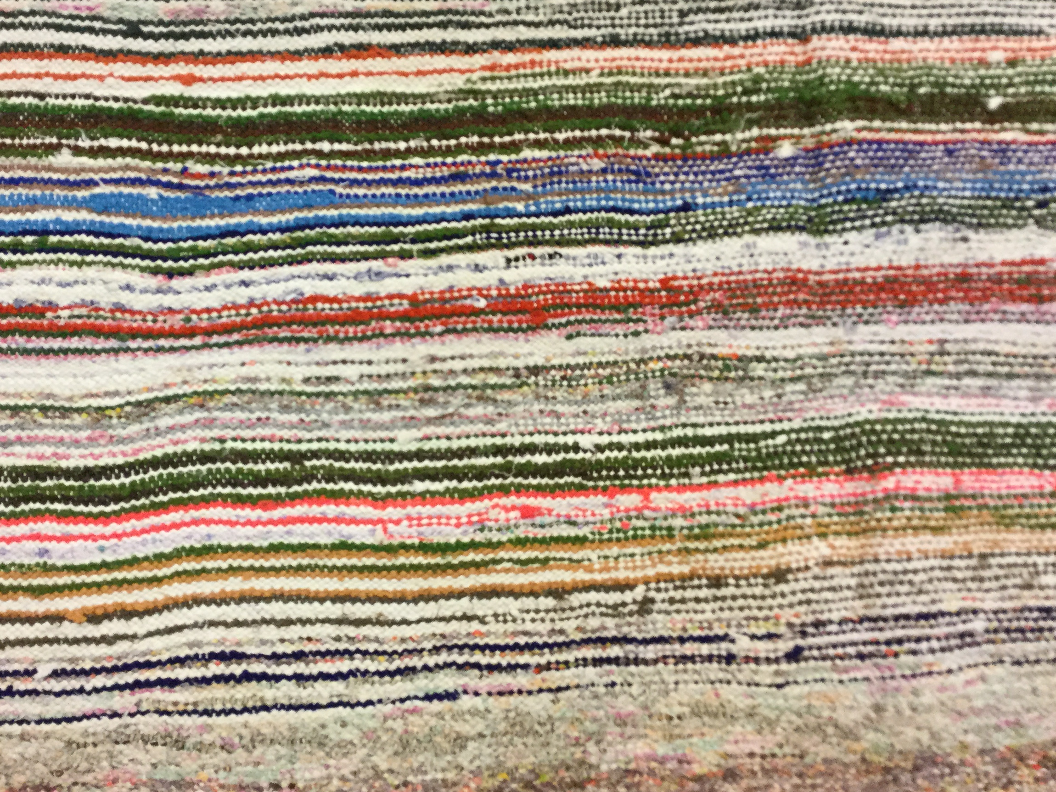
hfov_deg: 42.8
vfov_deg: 32.9
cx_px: 430
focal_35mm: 44
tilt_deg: -78.2
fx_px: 1342
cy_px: 378
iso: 125
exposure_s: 1/30
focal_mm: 3.3
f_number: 2.4
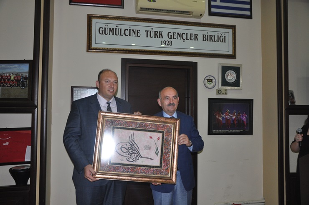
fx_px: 270
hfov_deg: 59.6
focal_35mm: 32
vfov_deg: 41.6
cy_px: 102
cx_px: 154
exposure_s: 1/60
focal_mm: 21
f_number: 3.8
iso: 800
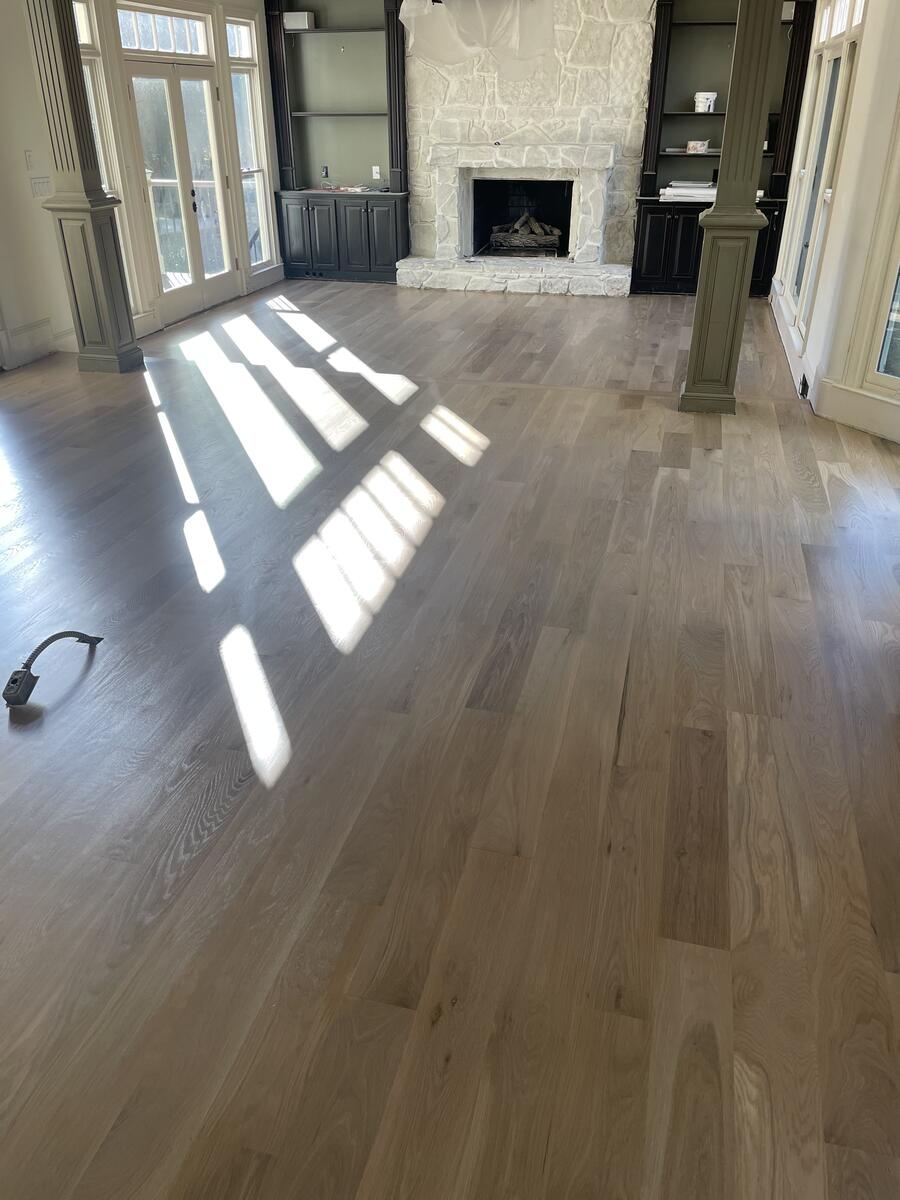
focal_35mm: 26
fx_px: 901
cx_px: 450
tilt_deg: -27.9
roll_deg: -1.6
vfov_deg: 67.3
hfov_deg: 53.1
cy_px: 600
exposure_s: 1/121
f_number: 1.6
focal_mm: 4.2
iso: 40
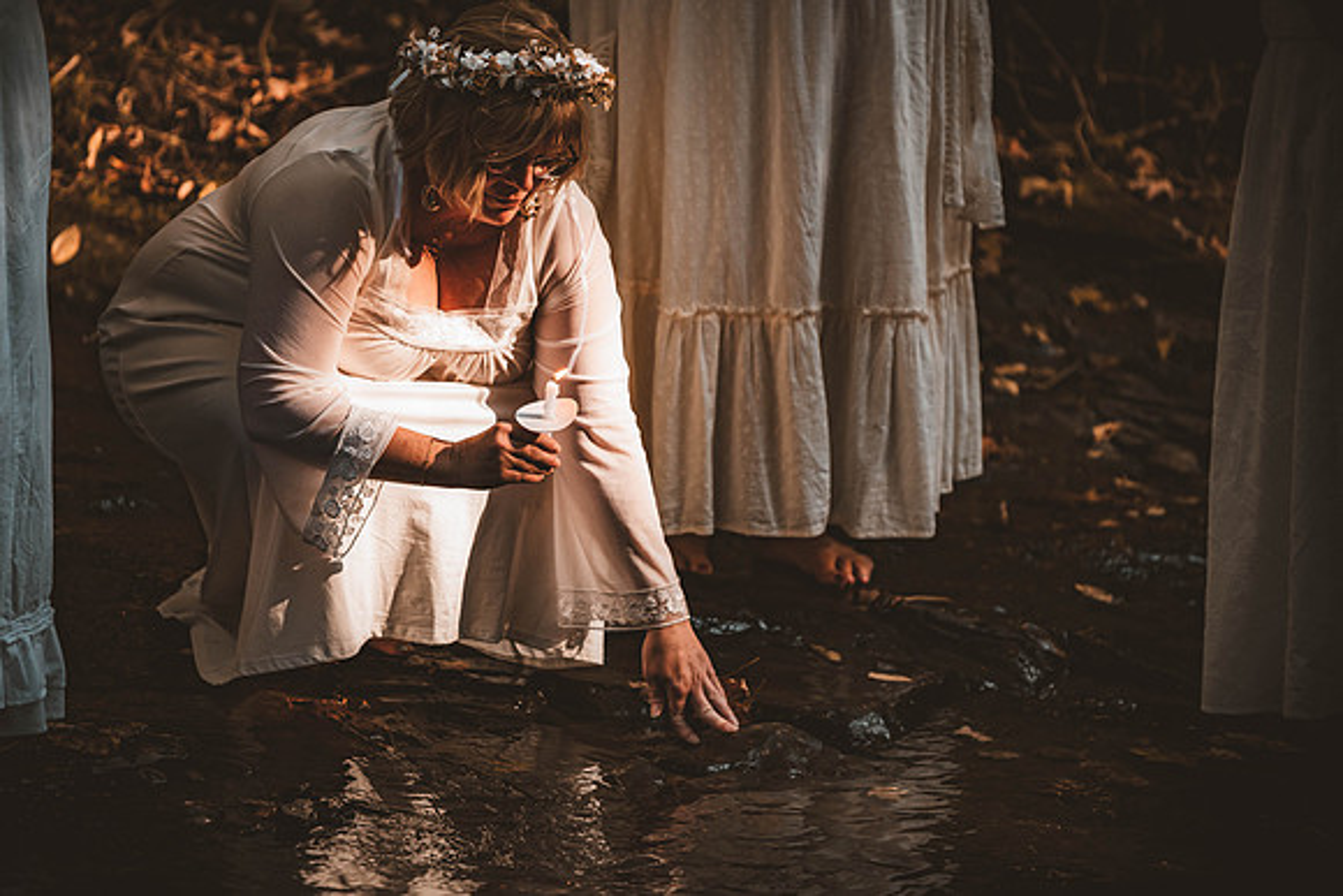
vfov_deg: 5.5
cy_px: 382
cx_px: 544
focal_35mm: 248
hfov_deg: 8.3
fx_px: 9266
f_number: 2.8
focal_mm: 200
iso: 1000
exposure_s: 1/400
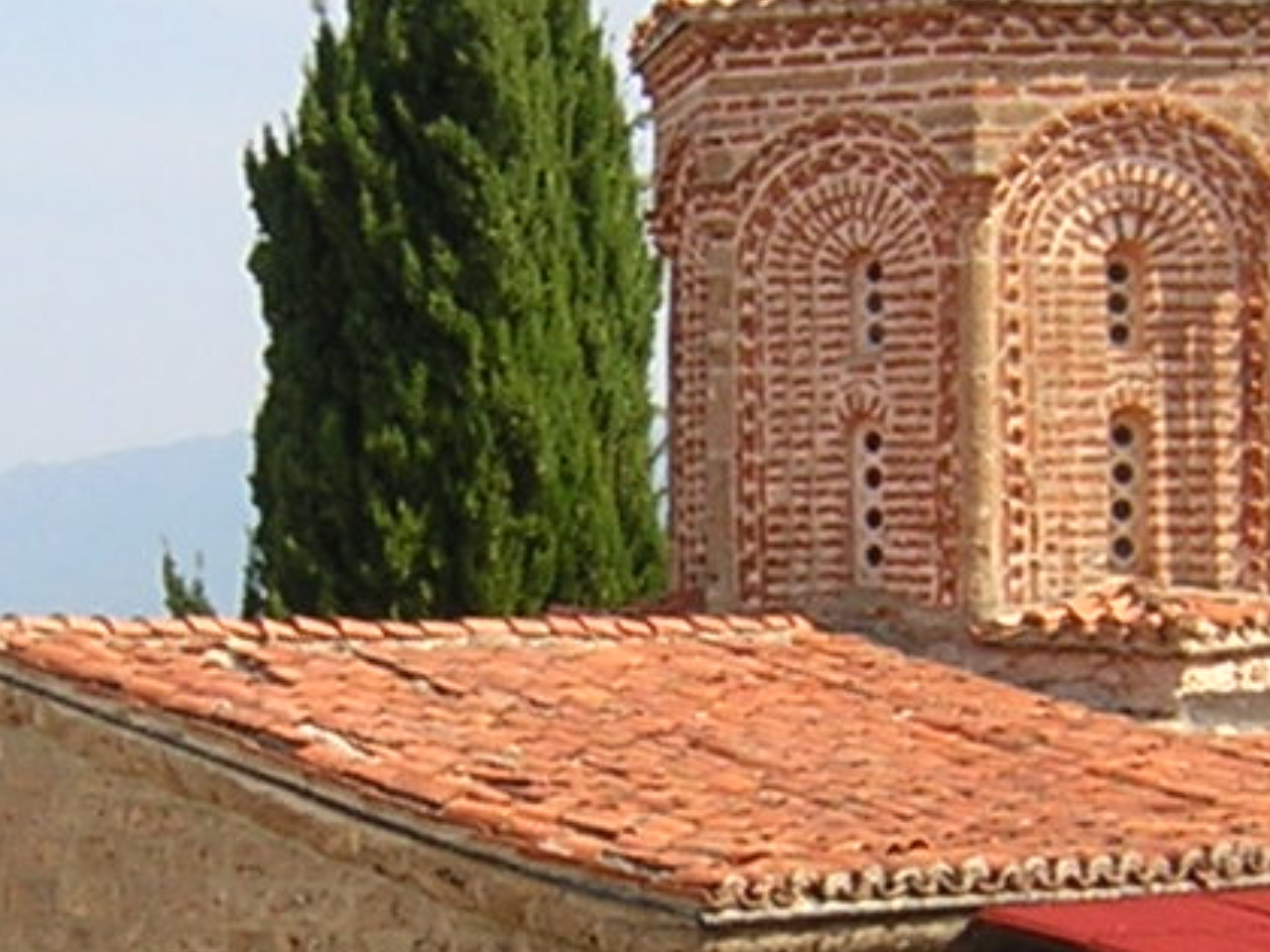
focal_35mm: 137
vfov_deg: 10.8
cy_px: 550
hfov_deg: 14.4
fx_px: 5026
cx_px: 526
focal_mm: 4.7
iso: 100
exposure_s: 1/222
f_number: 5.2
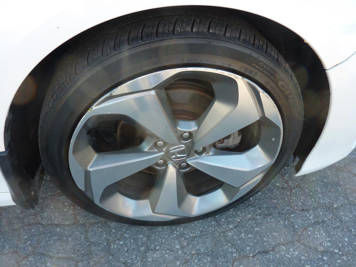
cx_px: 178
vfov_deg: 54.9
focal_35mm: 25
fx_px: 257
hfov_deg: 69.4
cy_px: 134
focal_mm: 4.1
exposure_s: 1/60
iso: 80
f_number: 3.3
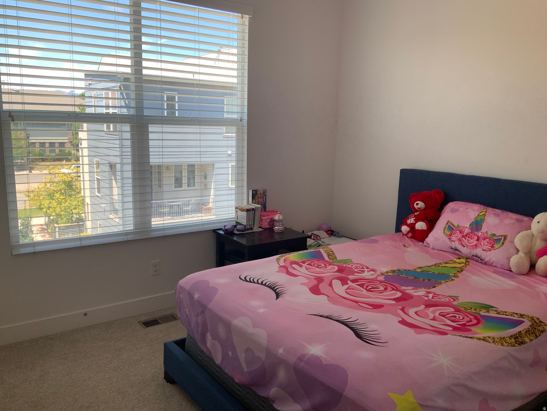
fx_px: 458
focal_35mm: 29
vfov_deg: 48.2
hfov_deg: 61.7
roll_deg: -1.4
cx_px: 274
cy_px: 206
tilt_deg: -10.1
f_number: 1.8
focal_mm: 3
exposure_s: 1/161
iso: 16
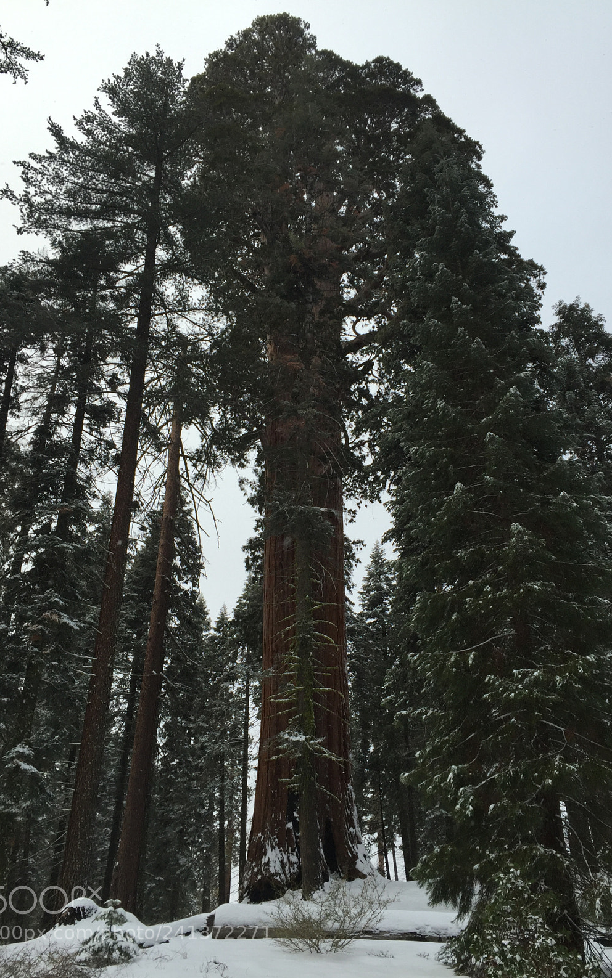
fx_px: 827
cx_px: 319
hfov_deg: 40.6
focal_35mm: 31
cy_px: 488
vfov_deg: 61.2
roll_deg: +2.7
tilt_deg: +34.1
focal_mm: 4.15
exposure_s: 1/265
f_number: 2.2
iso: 32
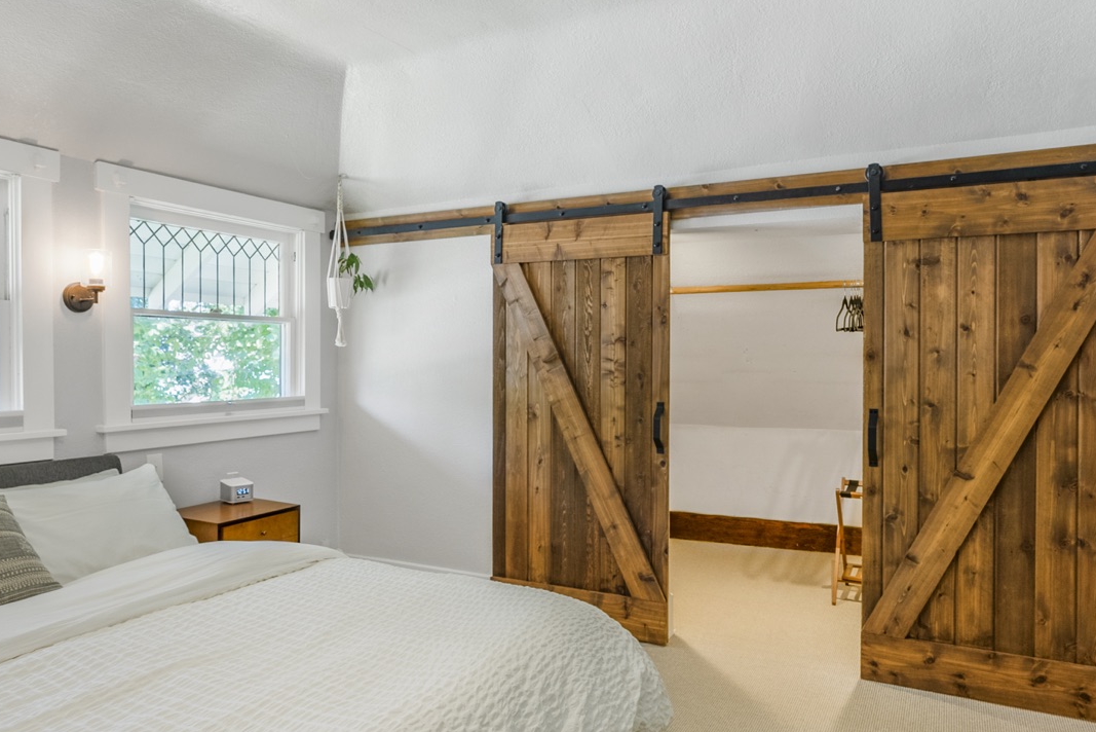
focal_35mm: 24
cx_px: 527
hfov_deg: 73.7
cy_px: 446
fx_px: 731
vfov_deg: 52.7
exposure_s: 1/4
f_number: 9
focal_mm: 16
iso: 100
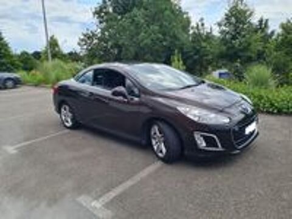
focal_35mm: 26
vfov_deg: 53.1
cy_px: 110
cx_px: 146
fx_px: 219
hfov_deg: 67.3
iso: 50
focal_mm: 5.4
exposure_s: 1/1548
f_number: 1.8
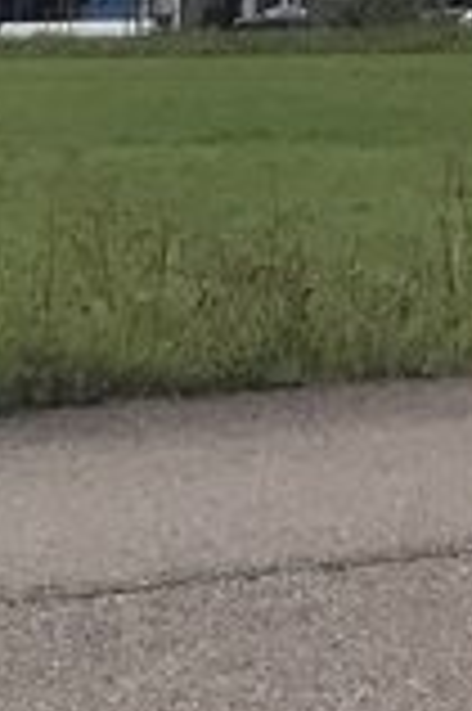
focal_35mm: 221
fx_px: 4356
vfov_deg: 9.3
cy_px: 567
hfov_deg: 4.8
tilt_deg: -5.8
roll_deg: +1.5
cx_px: -2158
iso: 20
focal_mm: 3.99
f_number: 1.8
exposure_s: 1/2740
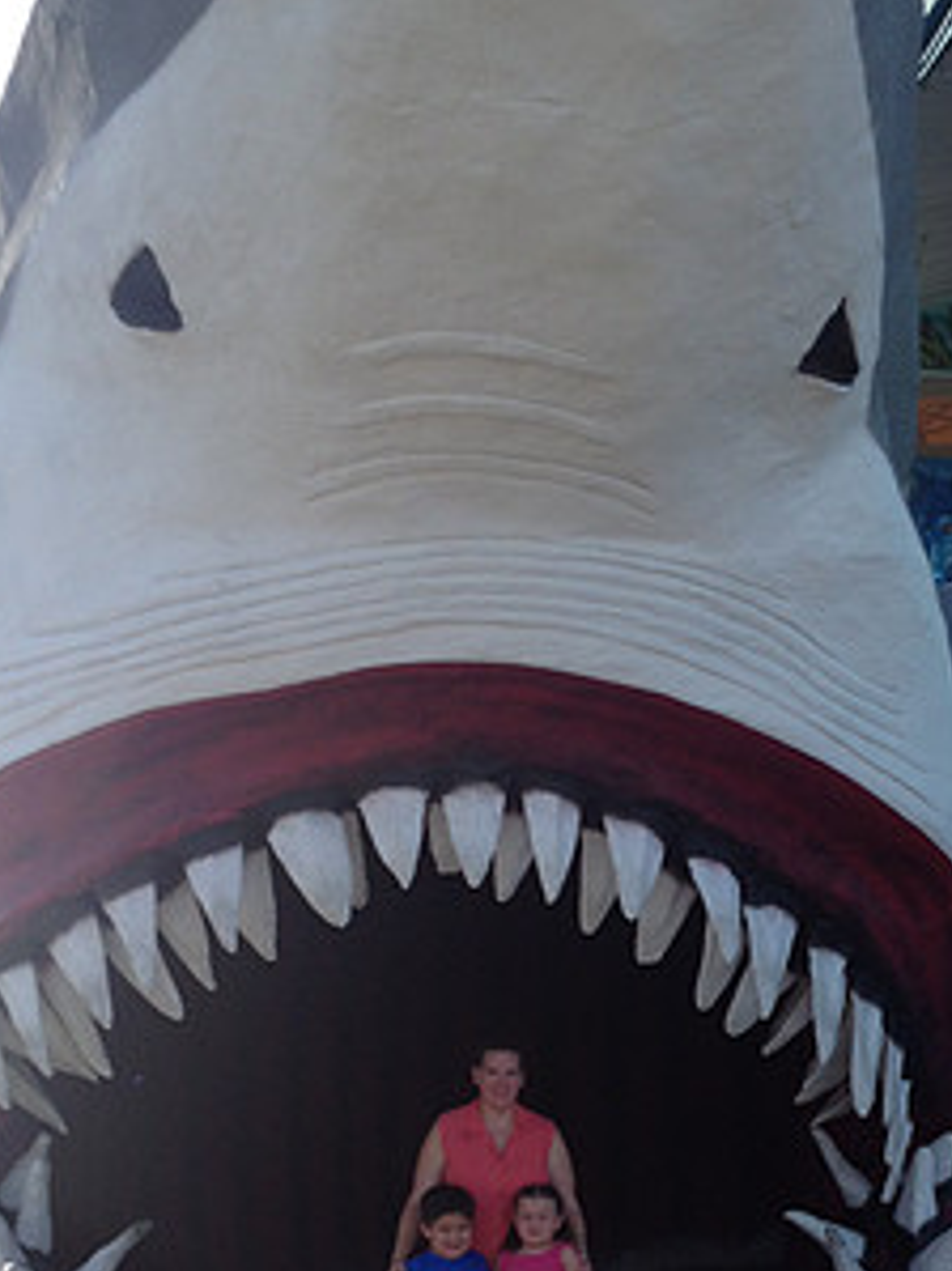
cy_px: 1054
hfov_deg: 21.6
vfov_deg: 27.9
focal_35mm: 68
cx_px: 559
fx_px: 2495
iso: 50
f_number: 2.4
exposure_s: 1/613
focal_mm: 4.28
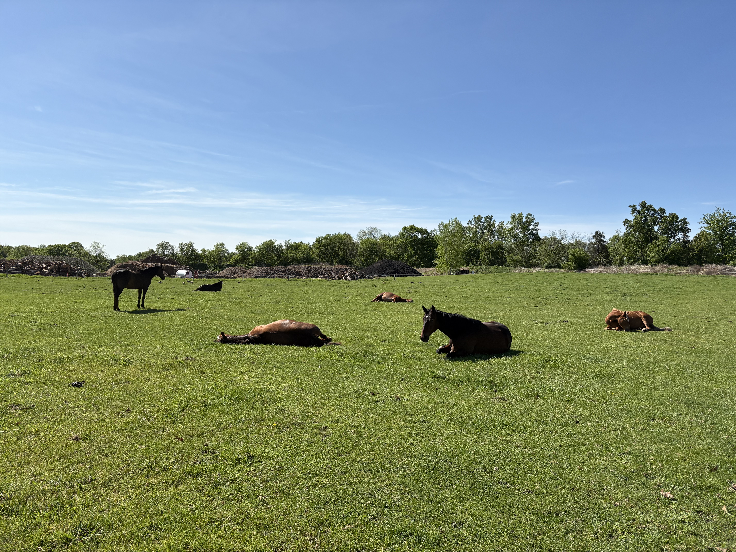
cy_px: 276
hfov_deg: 67.3
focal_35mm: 26
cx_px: 368
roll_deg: -1.5
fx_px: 553
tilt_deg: +0.1
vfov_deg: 53.1
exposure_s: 1/4608
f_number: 1.6
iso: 50
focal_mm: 5.96
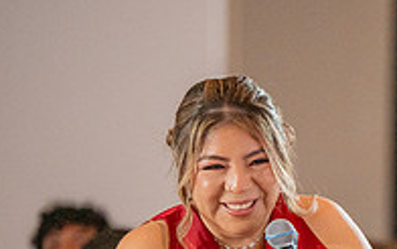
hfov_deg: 3.5
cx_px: 480
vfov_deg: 2.2
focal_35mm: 602
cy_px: 374
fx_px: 6521
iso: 1600
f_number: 2.8
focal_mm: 200
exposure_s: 1/320
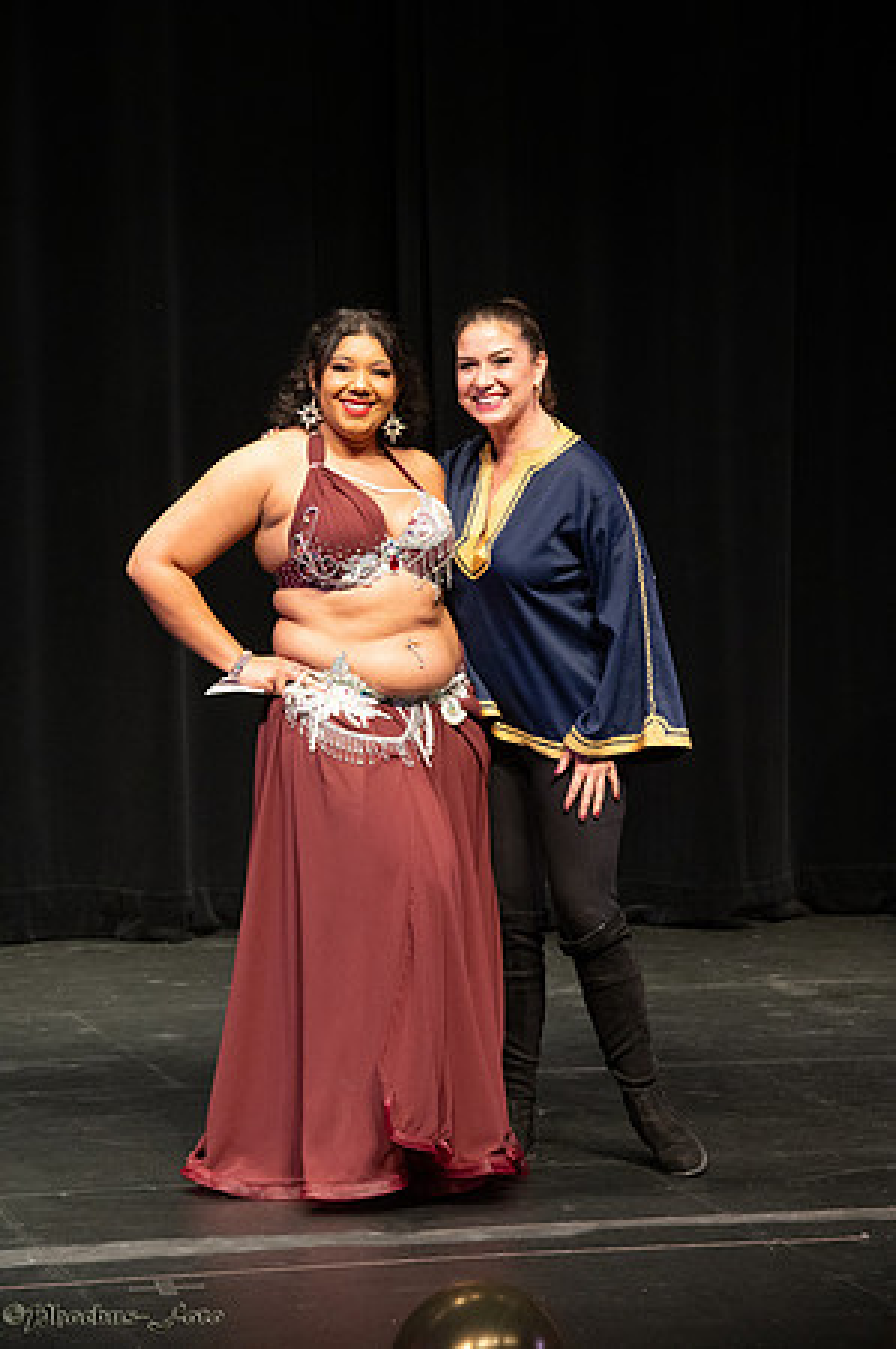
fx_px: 5051
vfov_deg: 15.2
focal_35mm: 135
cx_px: 448
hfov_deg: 10.1
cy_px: 674
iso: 8000
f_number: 8
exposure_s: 1/250
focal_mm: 135
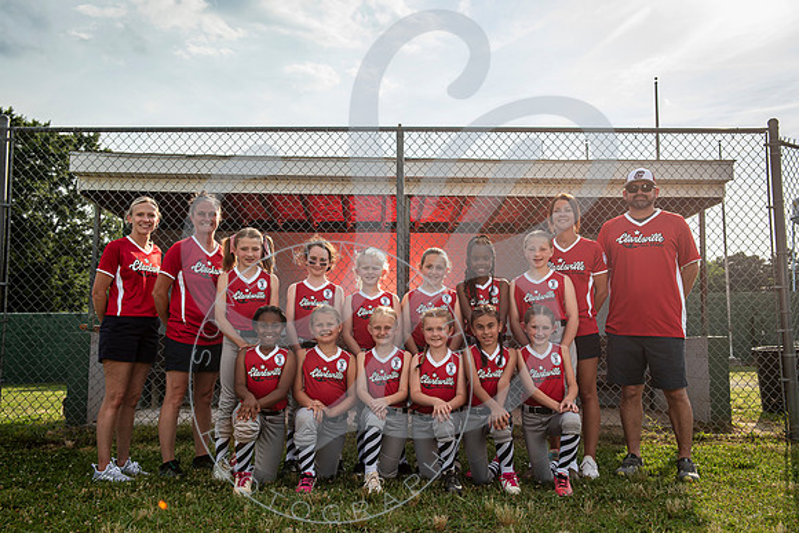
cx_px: 400
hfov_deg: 54.3
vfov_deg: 37.8
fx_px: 779
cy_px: 266
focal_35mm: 35
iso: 250
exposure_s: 1/500
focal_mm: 35
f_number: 7.1
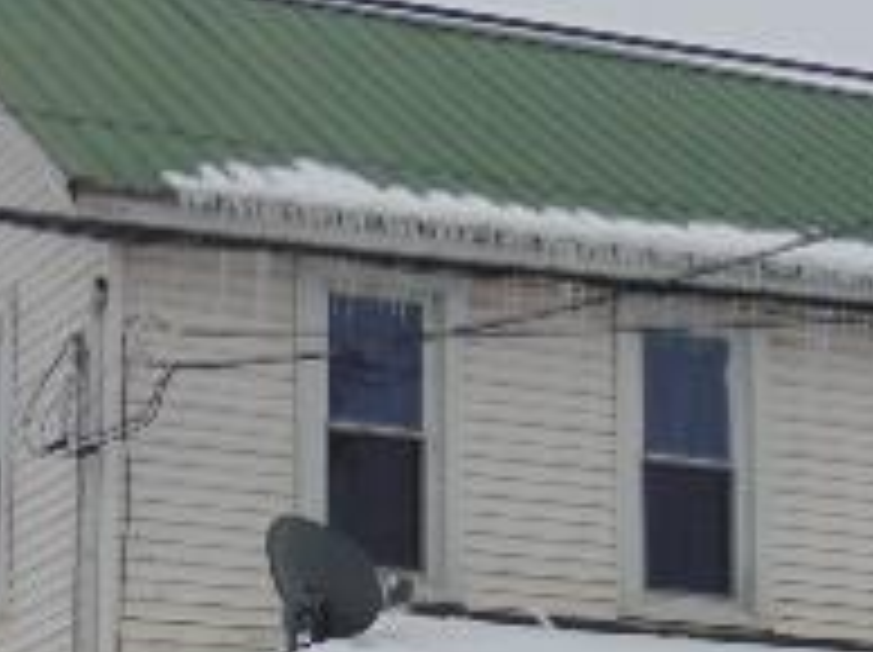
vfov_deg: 8.9
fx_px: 4156
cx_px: 544
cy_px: 567
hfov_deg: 12.0
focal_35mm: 165
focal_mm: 9
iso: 80
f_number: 9
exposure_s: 1/500
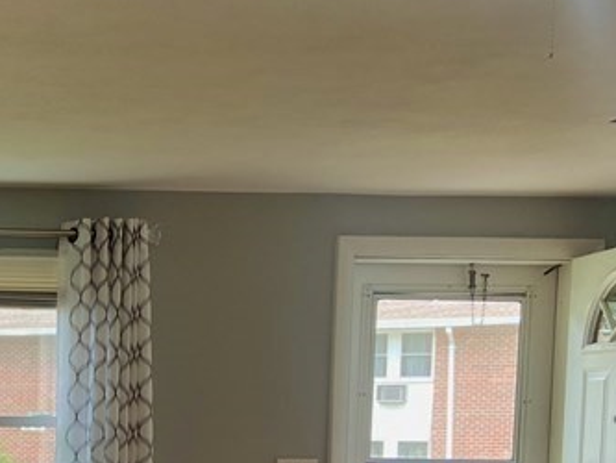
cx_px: -33
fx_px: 1424
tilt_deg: -4.6
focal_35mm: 80
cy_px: 543
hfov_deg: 23.2
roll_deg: -0.2
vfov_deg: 17.6
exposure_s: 1/112
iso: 80
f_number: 1.8
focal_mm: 4.25
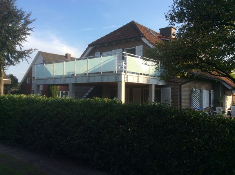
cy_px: 88
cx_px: 118
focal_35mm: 33
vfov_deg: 42.8
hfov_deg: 55.4
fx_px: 224
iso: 32
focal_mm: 3.3
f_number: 2.4
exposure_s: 1/681
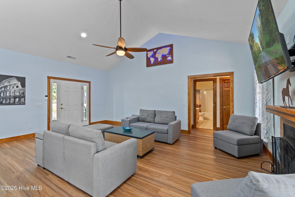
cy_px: 98
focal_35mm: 15
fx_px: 123
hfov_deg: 100.4
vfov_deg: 77.3
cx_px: 148
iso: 100
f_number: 4.5
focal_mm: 10
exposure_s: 1/1.67
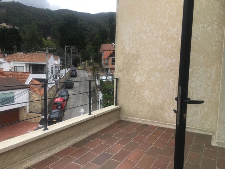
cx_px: 112
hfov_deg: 61.7
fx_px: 188
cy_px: 84
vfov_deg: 48.2
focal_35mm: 29
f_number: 2.2
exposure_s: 1/894
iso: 25
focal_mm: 4.15
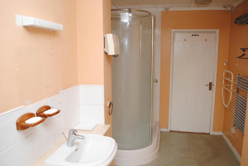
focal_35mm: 30
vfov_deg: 43.8
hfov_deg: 61.8
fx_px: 207
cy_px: 83
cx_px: 124
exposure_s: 1/60
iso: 200
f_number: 4
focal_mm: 20
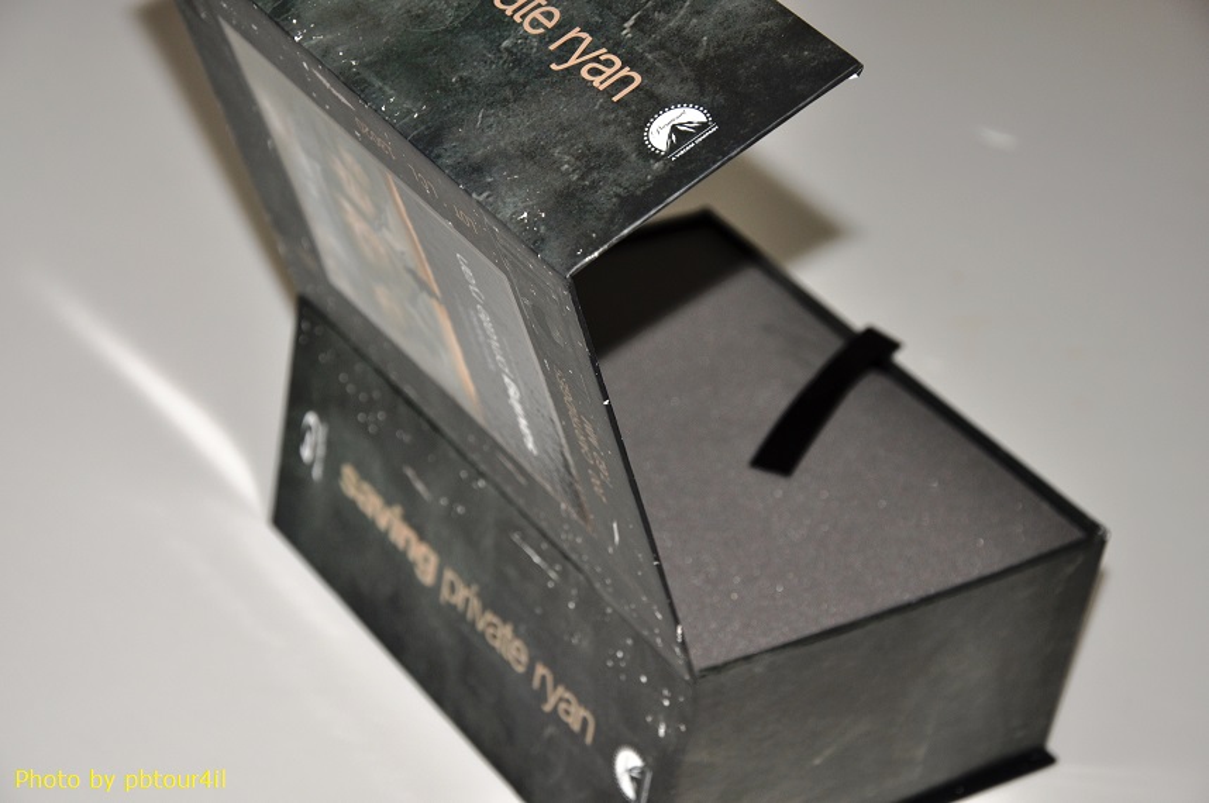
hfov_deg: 21.9
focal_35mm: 93
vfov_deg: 14.7
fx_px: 3120
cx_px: 604
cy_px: 402
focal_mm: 62
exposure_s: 1/30
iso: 200
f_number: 5.6
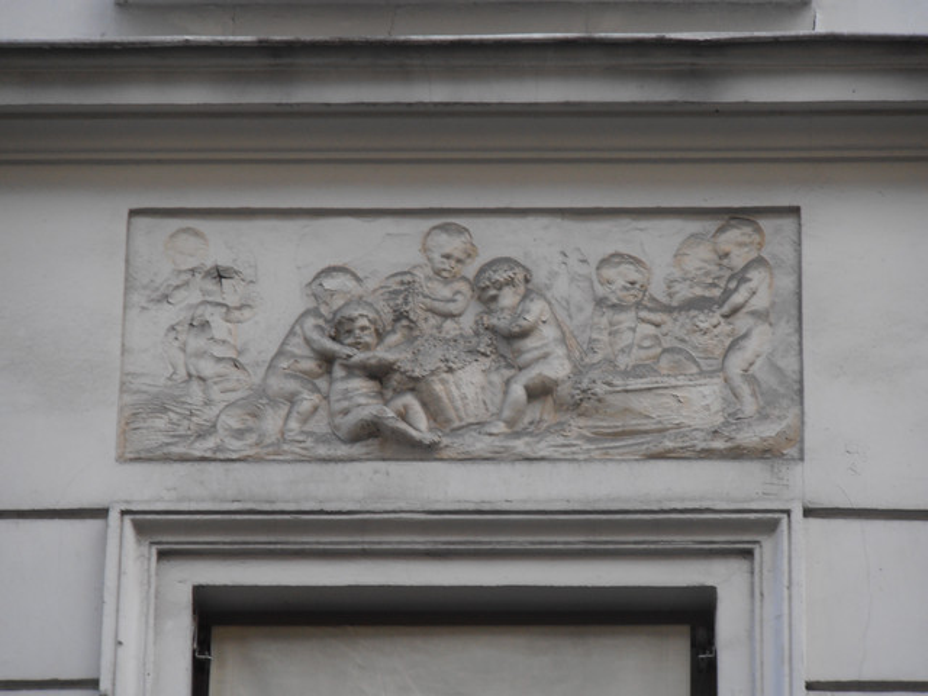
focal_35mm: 240
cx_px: 464
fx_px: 6434
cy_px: 348
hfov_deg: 8.2
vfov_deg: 6.2
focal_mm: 42.54
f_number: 5.7
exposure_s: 1/50
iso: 80
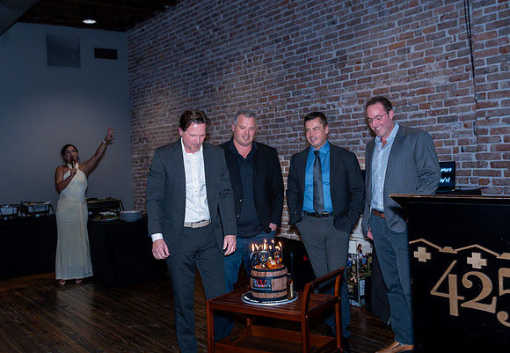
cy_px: 169
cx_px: 247
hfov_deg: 50.9
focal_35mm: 37
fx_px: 536
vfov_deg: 36.4
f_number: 5
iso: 6400
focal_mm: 35
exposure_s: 1/320
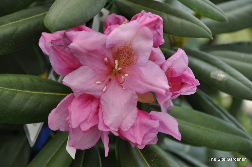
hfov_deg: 16.1
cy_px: 84
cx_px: 126
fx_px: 892
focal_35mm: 128
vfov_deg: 10.7
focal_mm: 85
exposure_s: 1/125
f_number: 5.6
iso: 200
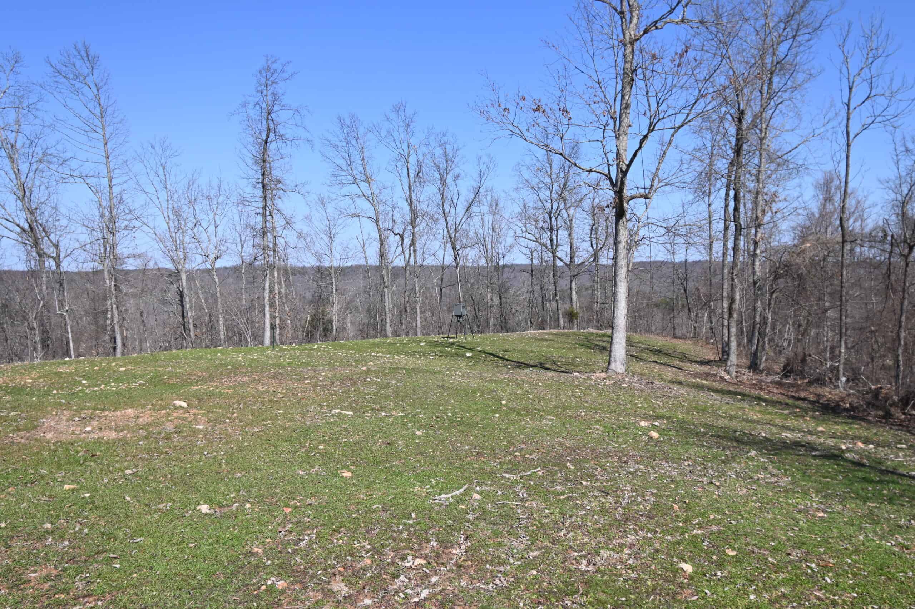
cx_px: 458
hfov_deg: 62.0
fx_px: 762
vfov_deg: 43.6
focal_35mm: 30
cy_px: 304
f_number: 7.1
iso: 100
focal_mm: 20
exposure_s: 1/400
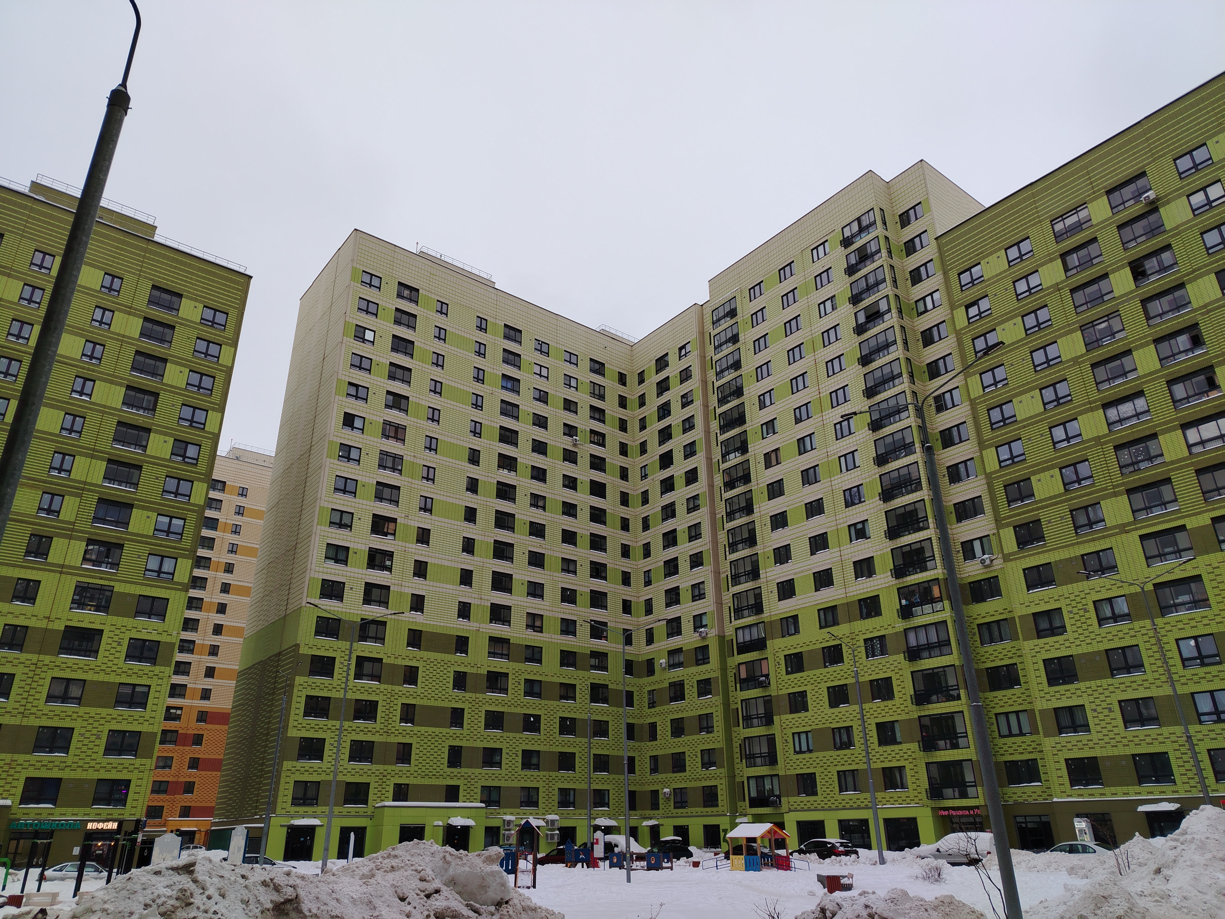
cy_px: 460
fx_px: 849
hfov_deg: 71.6
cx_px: 612
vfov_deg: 56.8
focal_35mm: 24
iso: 100
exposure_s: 1/138
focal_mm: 5.25
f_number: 1.75
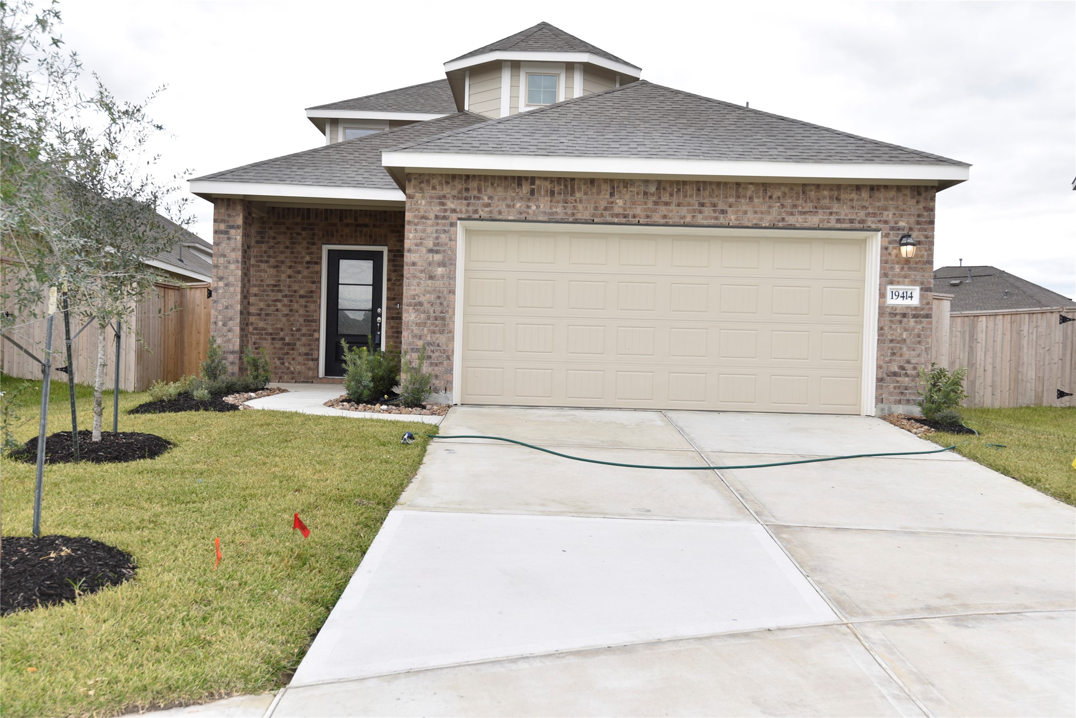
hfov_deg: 54.4
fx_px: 1046
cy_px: 359
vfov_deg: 37.9
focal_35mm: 35
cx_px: 538
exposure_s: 1/125
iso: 100
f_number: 5.6
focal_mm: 35
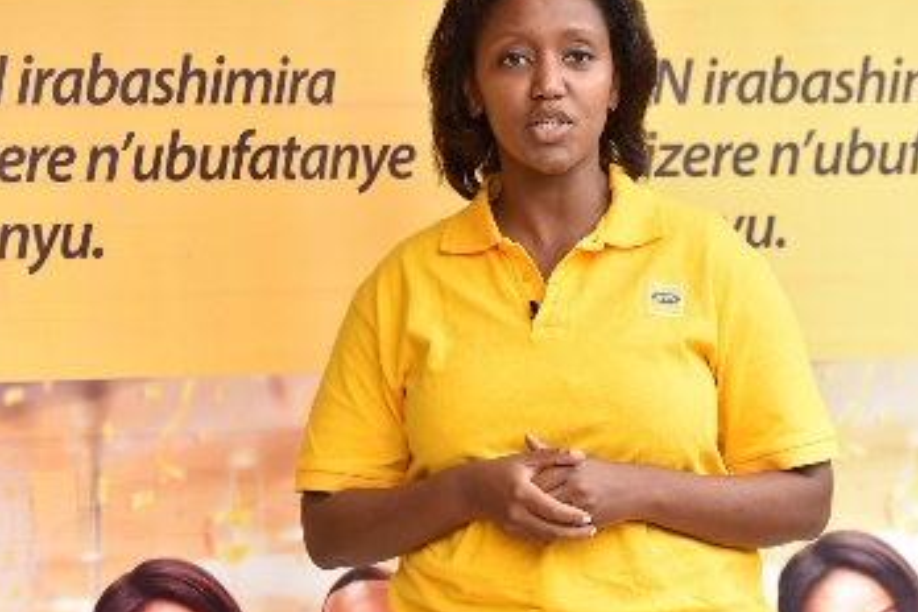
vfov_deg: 7.1
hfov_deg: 10.7
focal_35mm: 193
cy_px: 237
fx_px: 4921
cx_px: 557
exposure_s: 1/160
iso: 200
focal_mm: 112
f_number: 3.2
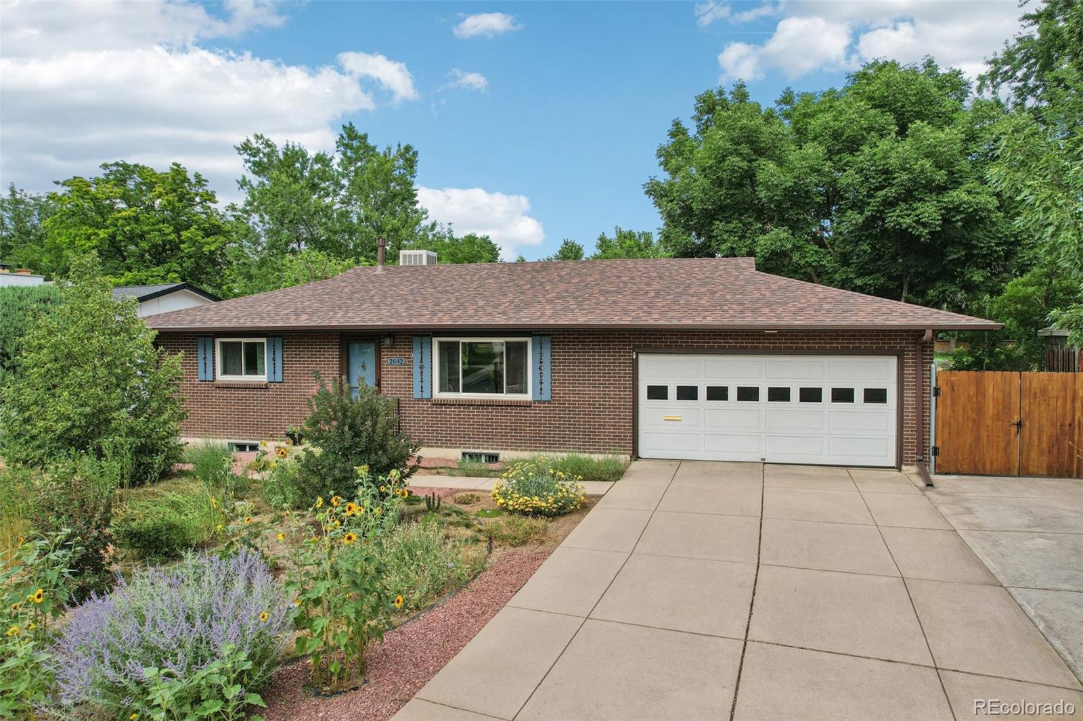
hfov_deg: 78.6
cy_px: 360
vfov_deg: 57.2
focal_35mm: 22
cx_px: 542
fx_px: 662
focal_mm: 8.38
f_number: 2.8
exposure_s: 1/1250
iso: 100
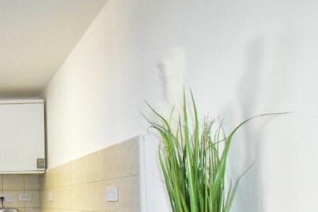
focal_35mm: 36
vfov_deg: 34.8
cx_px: -62
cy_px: 191
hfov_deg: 39.1
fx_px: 318
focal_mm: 10
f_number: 14
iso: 12800
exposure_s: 1/200
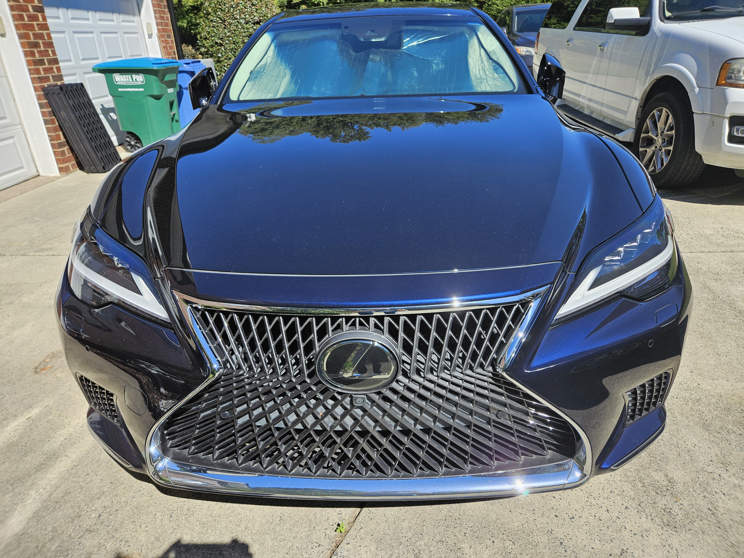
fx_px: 494
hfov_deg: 73.9
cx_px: 372
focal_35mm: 23
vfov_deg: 58.9
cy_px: 279
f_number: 1.8
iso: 32
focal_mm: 5.4
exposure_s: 1/1606
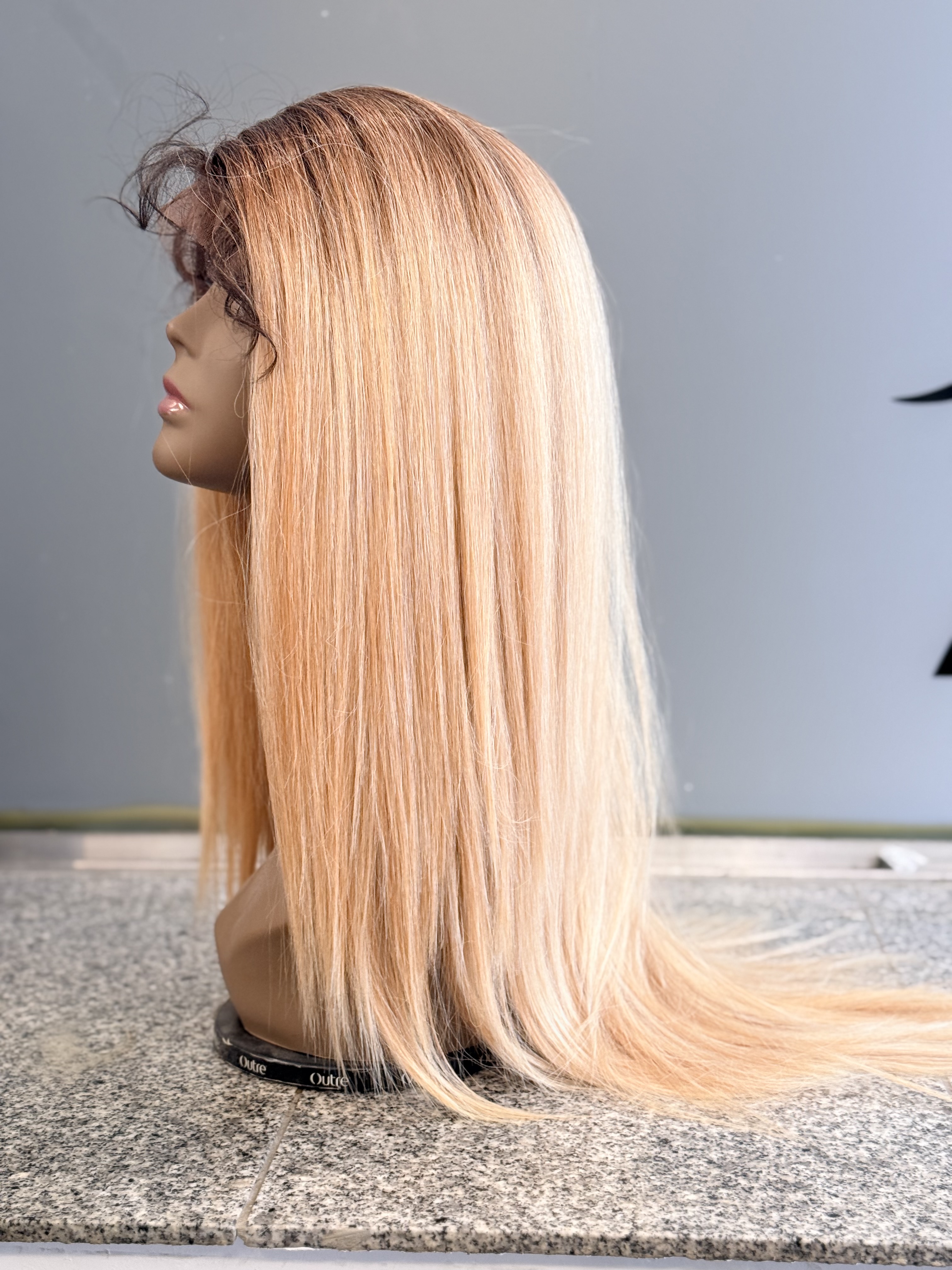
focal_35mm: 48
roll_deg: +0.0
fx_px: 1760
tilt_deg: -6.9
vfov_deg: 39.7
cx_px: 476
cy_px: 635
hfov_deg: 30.3
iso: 200
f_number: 1.78
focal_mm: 6.76
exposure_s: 1/100
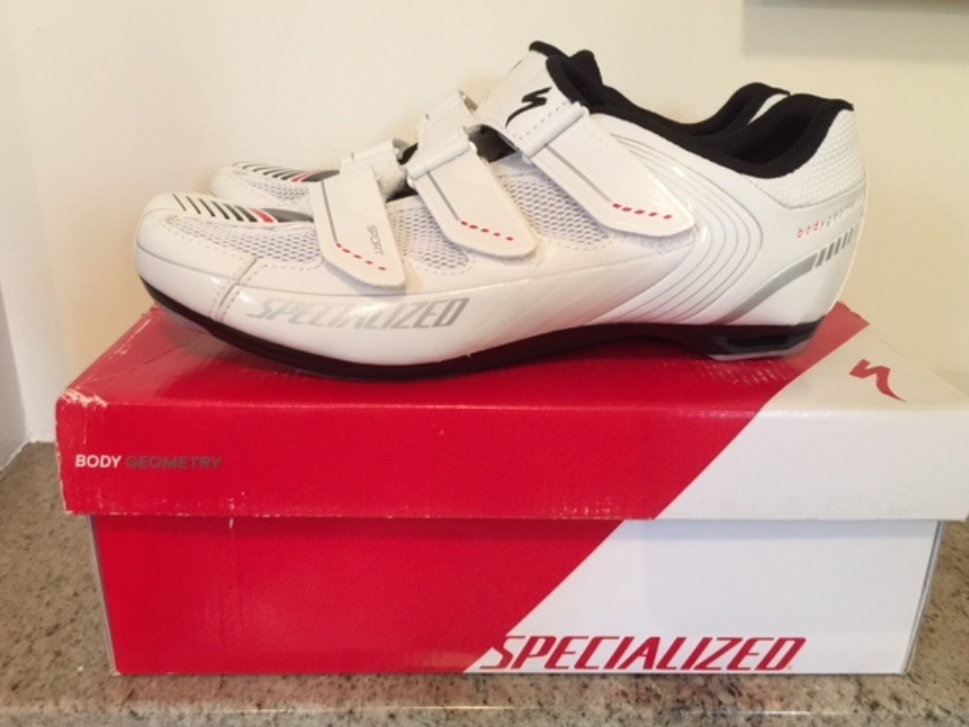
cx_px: 487
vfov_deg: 46.8
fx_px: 840
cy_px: 367
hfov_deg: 60.0
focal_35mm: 30
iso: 125
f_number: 2.2
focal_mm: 4.15
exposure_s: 1/15
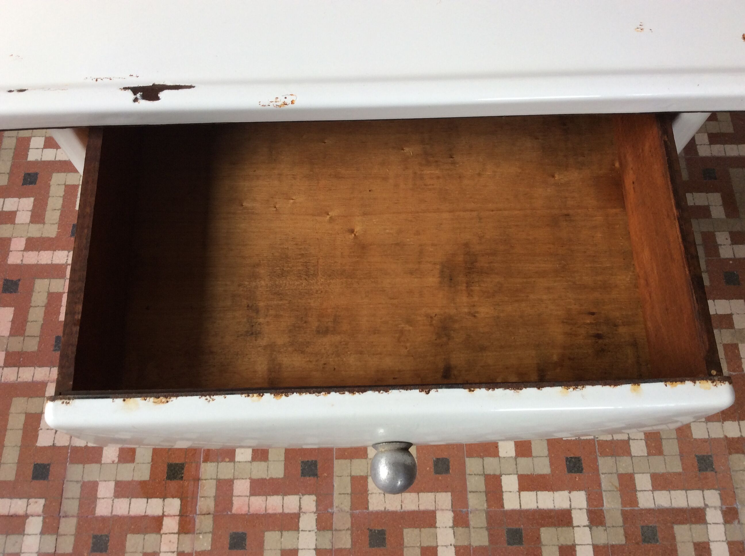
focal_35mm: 32
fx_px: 688
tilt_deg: -69.5
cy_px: 278
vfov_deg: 44.1
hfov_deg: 56.9
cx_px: 372
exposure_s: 1/25
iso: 40
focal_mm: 3.3
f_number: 2.4
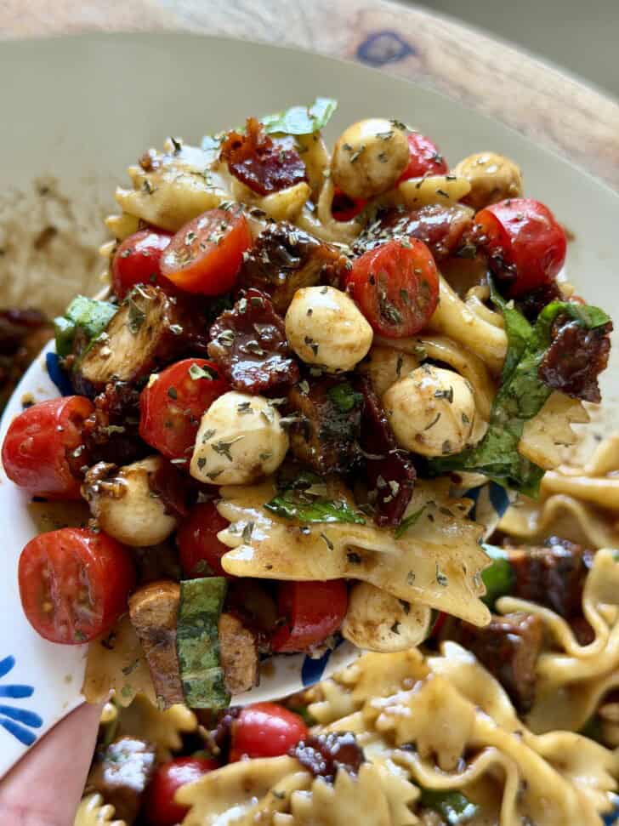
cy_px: 413
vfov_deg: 39.7
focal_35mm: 48
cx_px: 310
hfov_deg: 30.3
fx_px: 1145
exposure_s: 1/71
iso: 100
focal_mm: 6.8
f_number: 1.8
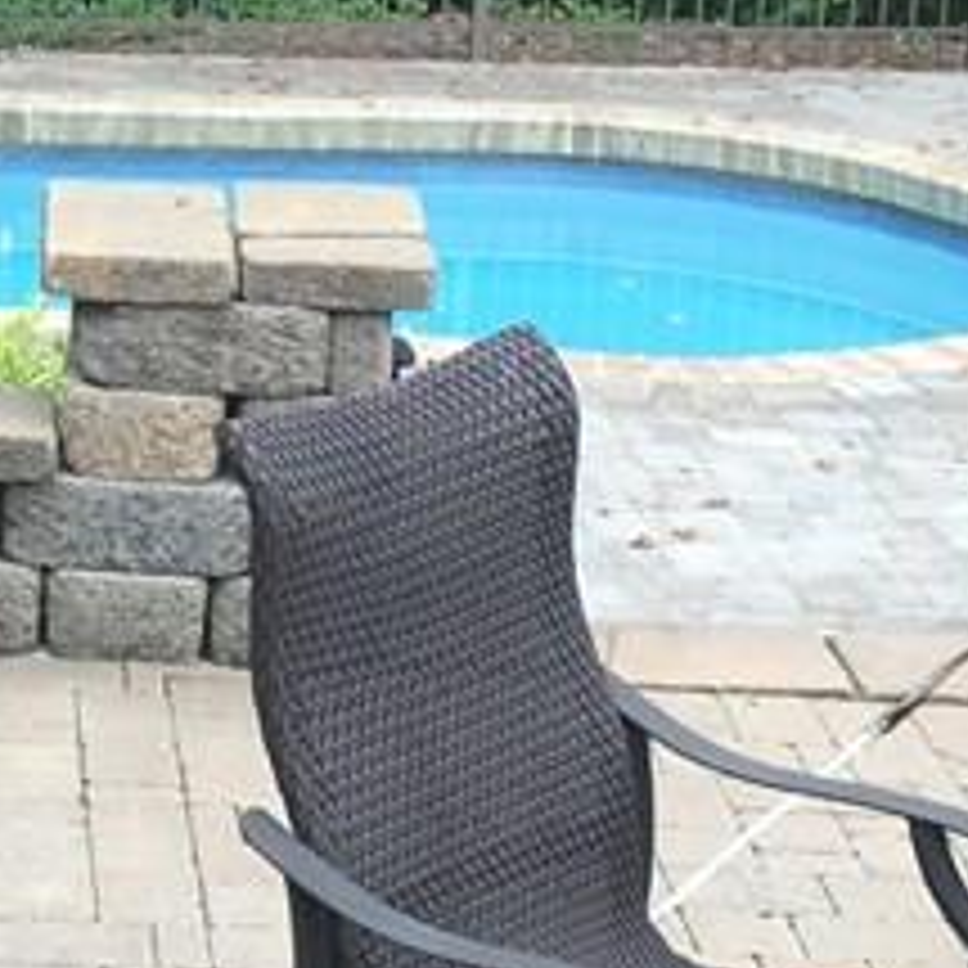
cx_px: -149
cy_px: 167
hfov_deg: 13.9
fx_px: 3860
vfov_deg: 14.2
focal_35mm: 122
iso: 25
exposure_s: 1/120
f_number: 2.2
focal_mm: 4.15
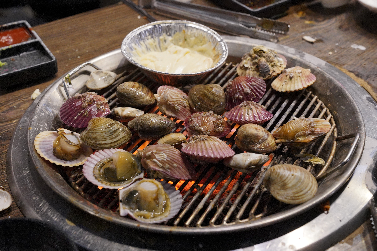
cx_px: 188
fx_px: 482
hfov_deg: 42.7
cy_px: 126
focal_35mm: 46
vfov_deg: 29.2
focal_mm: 46
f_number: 5.6
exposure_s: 1/80
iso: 5000
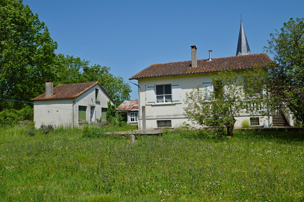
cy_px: 102
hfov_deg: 60.3
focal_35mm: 31
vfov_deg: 42.2
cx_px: 153
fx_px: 262
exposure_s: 1/400
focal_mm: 20
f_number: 10
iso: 100
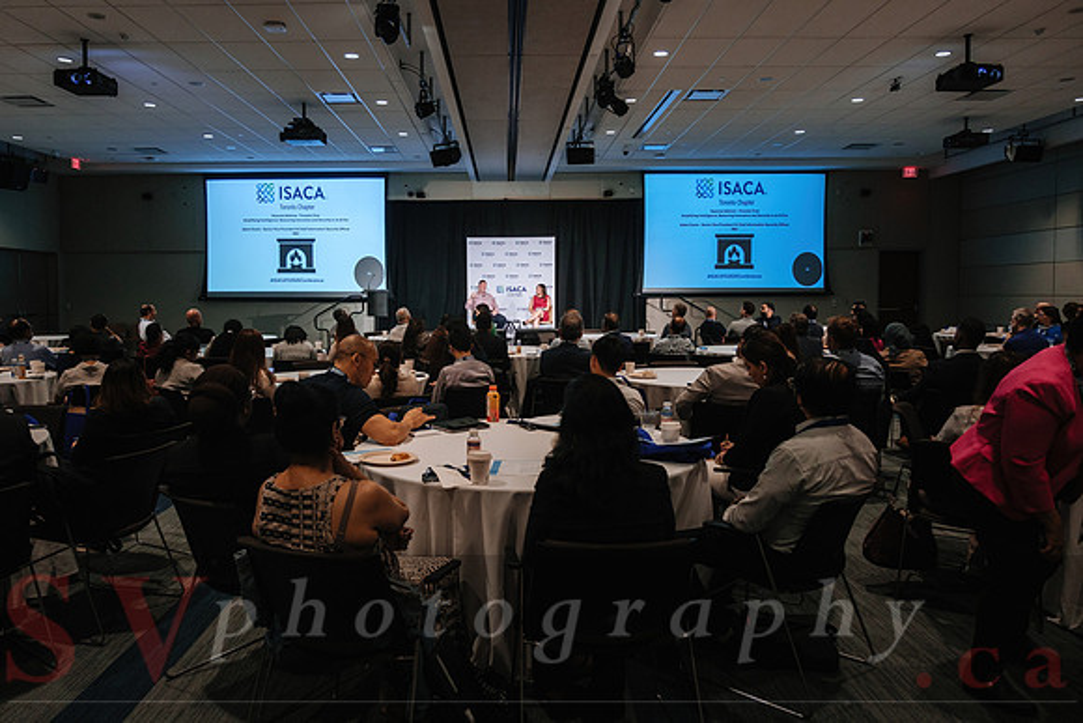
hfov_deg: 69.9
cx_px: 505
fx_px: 774
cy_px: 340
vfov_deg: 50.0
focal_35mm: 26
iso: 800
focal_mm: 16
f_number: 2.8
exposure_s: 1/100
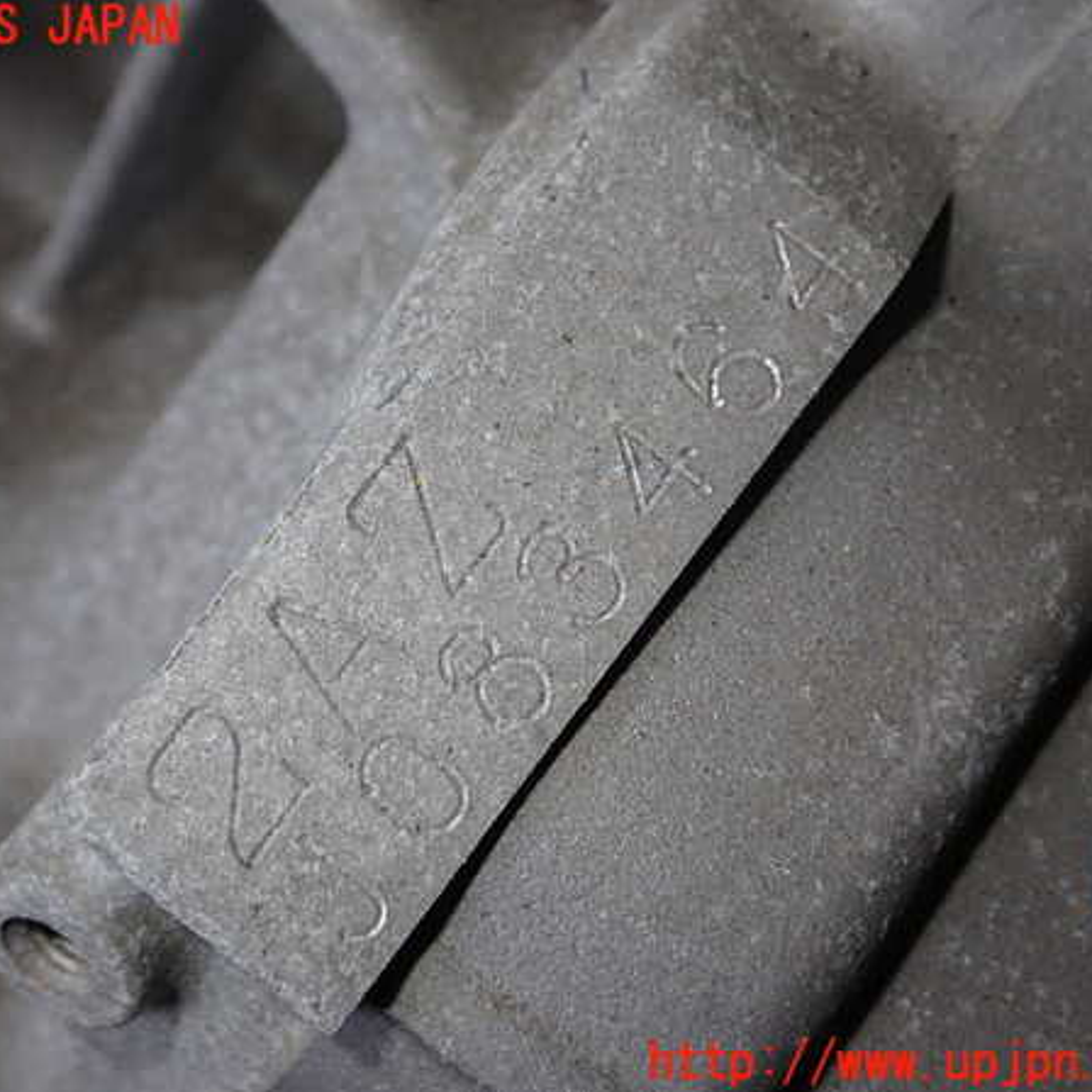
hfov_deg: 37.5
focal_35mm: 45
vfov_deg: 37.6
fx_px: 1606
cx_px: 468
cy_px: 546
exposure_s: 1/40
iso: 125
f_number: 8
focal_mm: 6.83
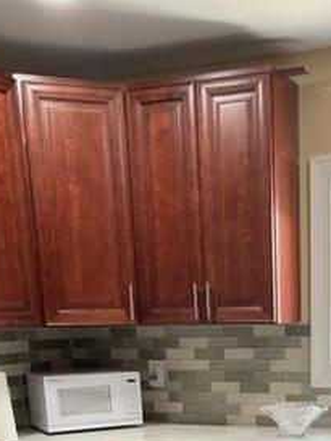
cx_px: 289
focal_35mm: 61
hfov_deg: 23.5
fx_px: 777
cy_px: 514
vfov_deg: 28.1
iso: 80
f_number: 1.6
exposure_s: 1/60
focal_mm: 5.1
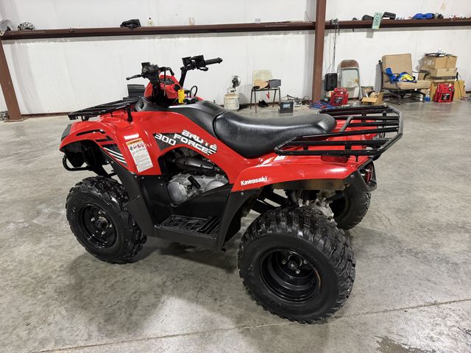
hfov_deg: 71.6
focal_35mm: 24
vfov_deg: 56.8
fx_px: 327
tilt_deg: -20.8
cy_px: 176
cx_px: 236
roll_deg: +3.9
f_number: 1.78
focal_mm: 6.76
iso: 320
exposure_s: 1/60
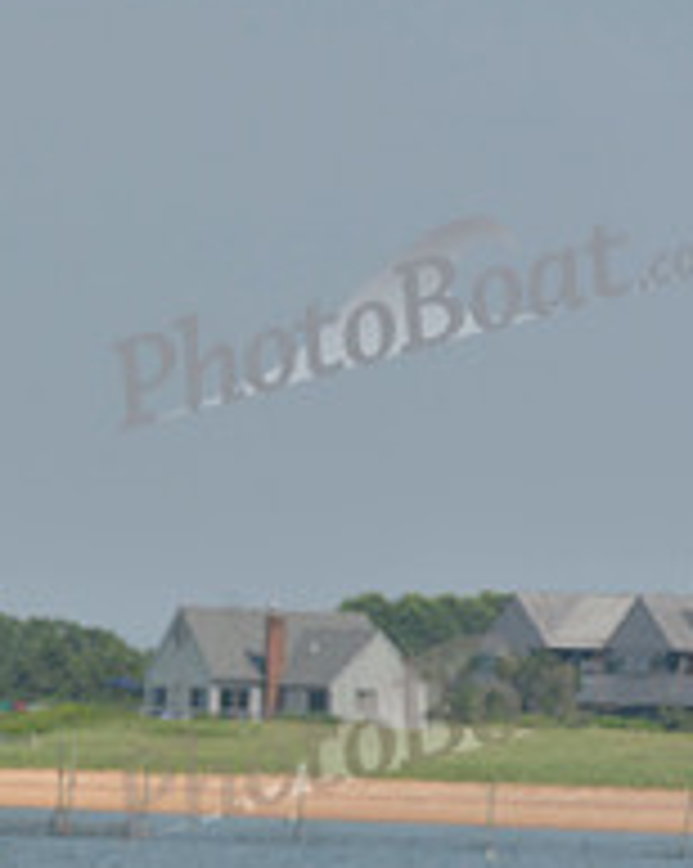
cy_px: 1025
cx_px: -119
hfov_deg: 2.7
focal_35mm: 564
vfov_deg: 3.4
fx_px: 14483
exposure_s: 1/1000
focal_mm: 200
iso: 200
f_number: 8
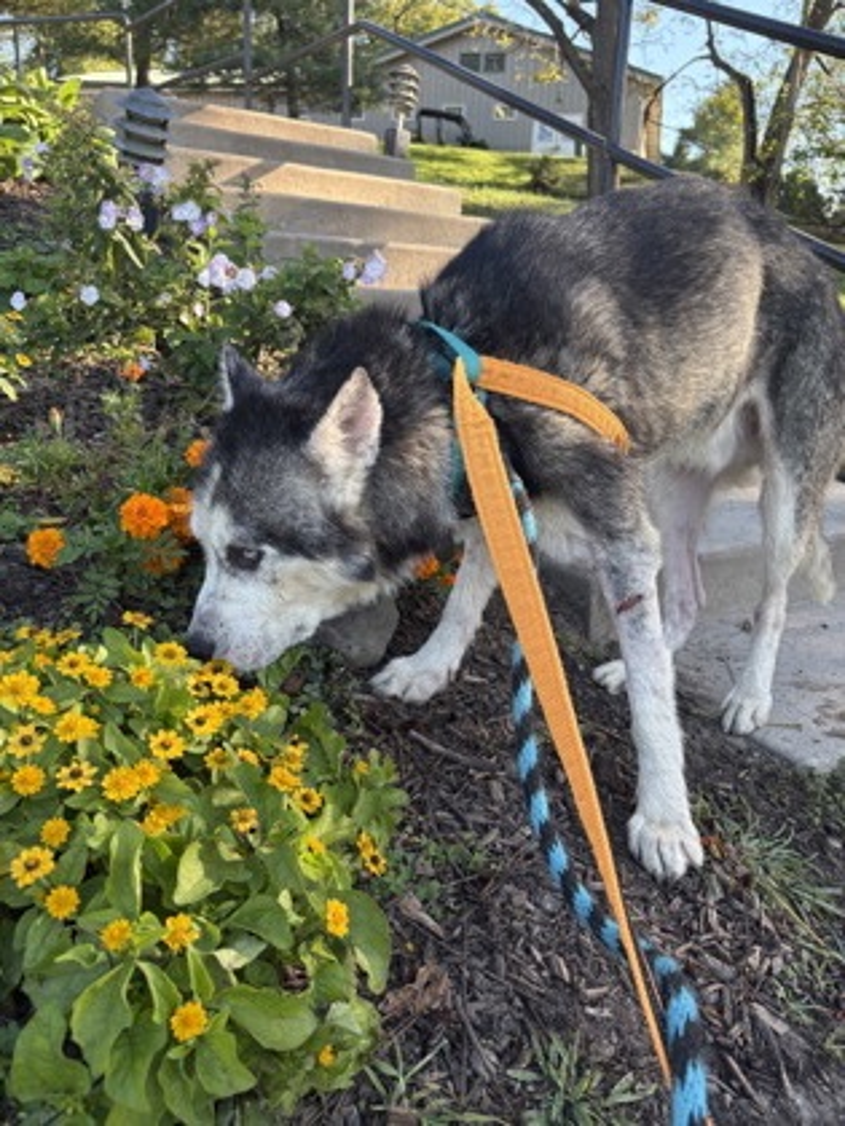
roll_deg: -1.9
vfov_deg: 67.3
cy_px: 563
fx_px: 846
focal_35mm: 26
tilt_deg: -16.1
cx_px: 422
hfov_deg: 53.1
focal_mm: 5.96
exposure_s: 1/186
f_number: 1.6
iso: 40
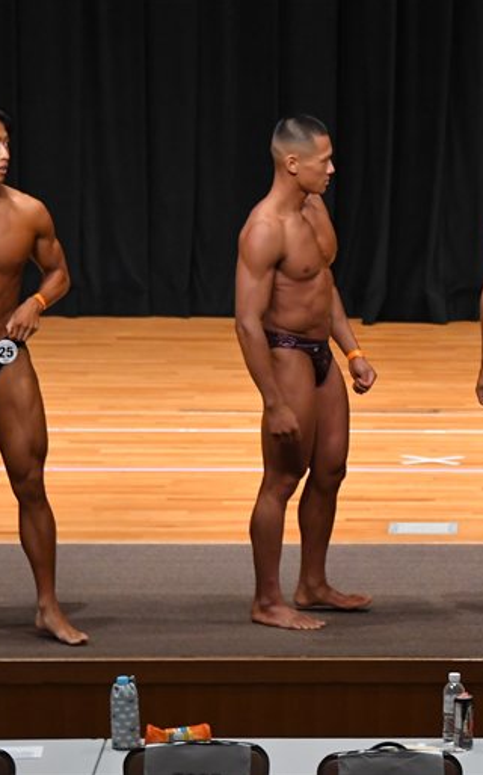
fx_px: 5652
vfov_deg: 7.8
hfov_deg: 4.9
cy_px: 387
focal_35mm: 268
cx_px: 547
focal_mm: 116
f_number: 5.6
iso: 4000
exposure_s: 1/400
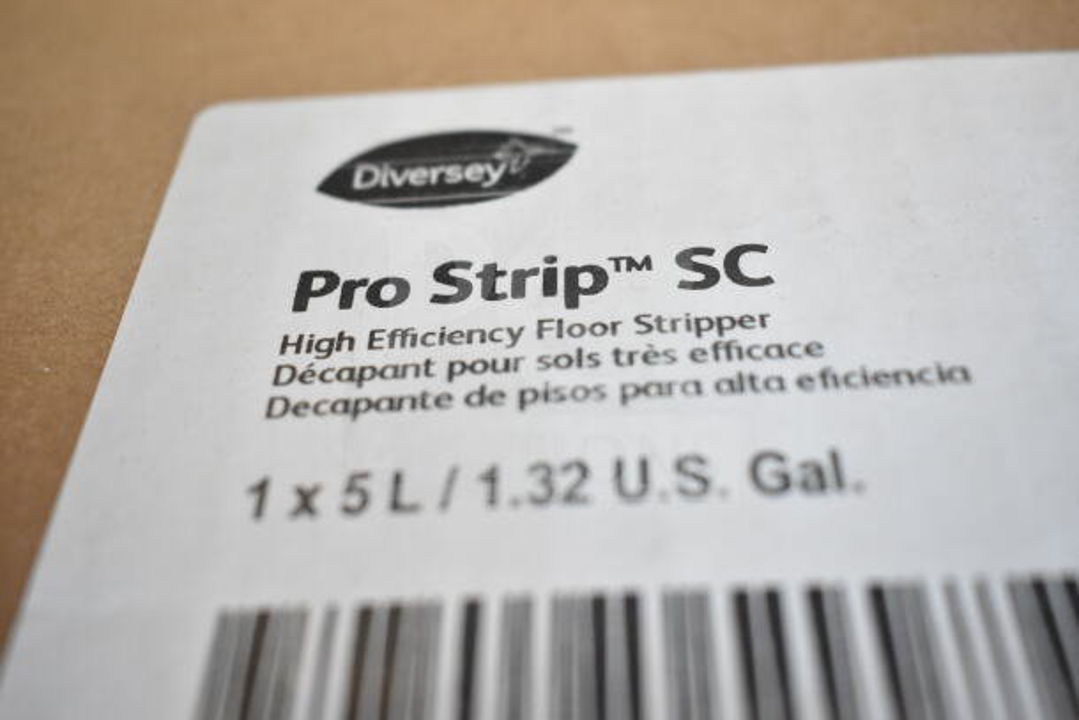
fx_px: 1259
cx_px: 540
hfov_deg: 46.4
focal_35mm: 42
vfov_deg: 31.9
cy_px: 360
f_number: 4.2
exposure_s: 1/50
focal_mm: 28
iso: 1800
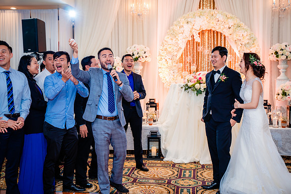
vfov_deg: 28.7
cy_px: 97
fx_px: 380
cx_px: 146
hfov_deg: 41.9
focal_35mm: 47
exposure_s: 1/160
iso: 1000
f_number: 3.5
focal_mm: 47
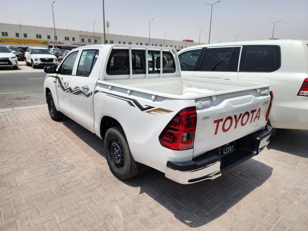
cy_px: 116
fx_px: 205
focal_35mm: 23
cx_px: 154
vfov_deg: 58.9
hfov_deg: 73.9
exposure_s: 1/2327
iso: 12
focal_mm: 6.4
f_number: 1.8
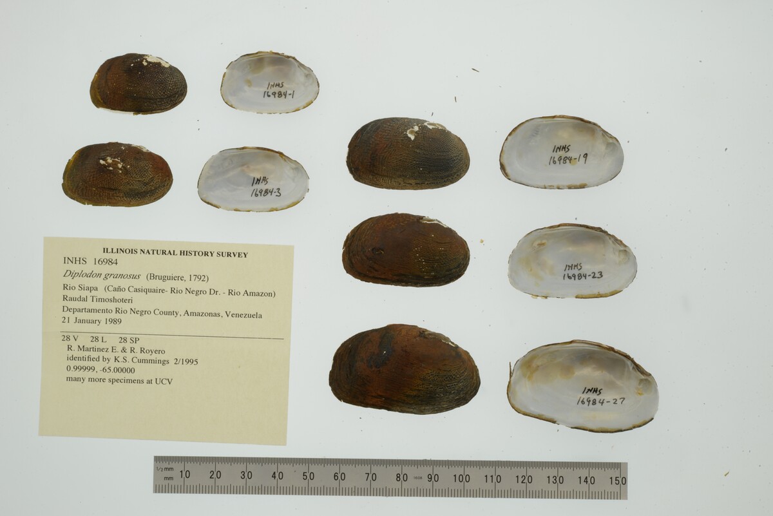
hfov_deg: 33.4
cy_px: 258
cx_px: 386
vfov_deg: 22.6
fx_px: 1289
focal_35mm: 60
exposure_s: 1/10
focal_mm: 60
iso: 100
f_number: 32
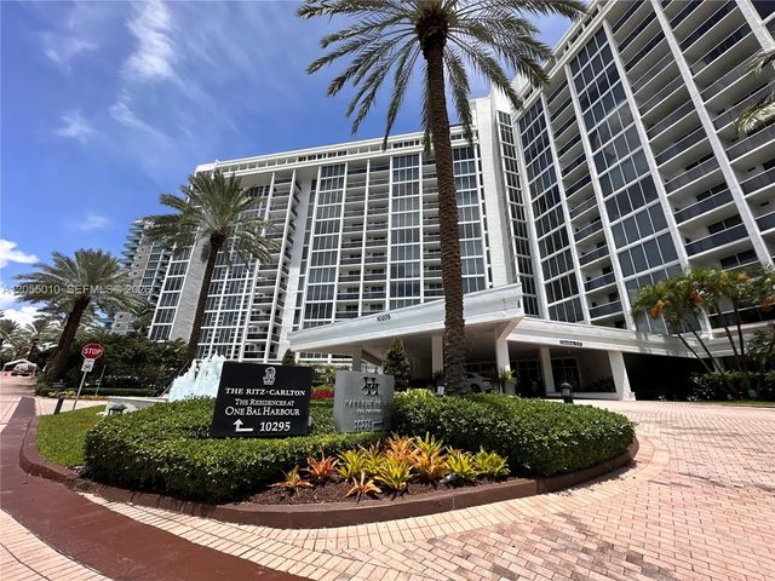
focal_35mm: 14
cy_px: 290
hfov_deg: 102.1
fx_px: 313
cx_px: 388
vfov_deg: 85.7
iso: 40
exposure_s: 1/1689
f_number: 2.2
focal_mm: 2.22
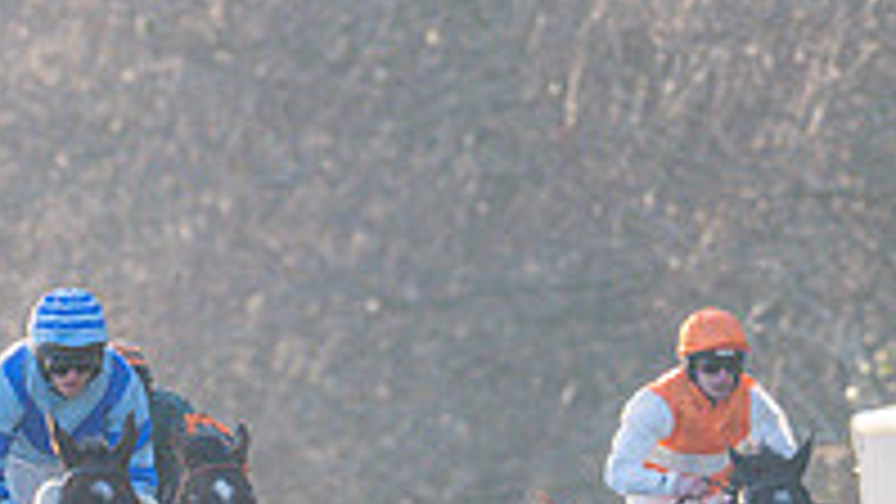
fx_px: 42486
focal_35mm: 1788
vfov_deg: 0.7
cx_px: 432
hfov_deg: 1.2
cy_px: 197
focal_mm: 400
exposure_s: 1/2000
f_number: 5
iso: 800
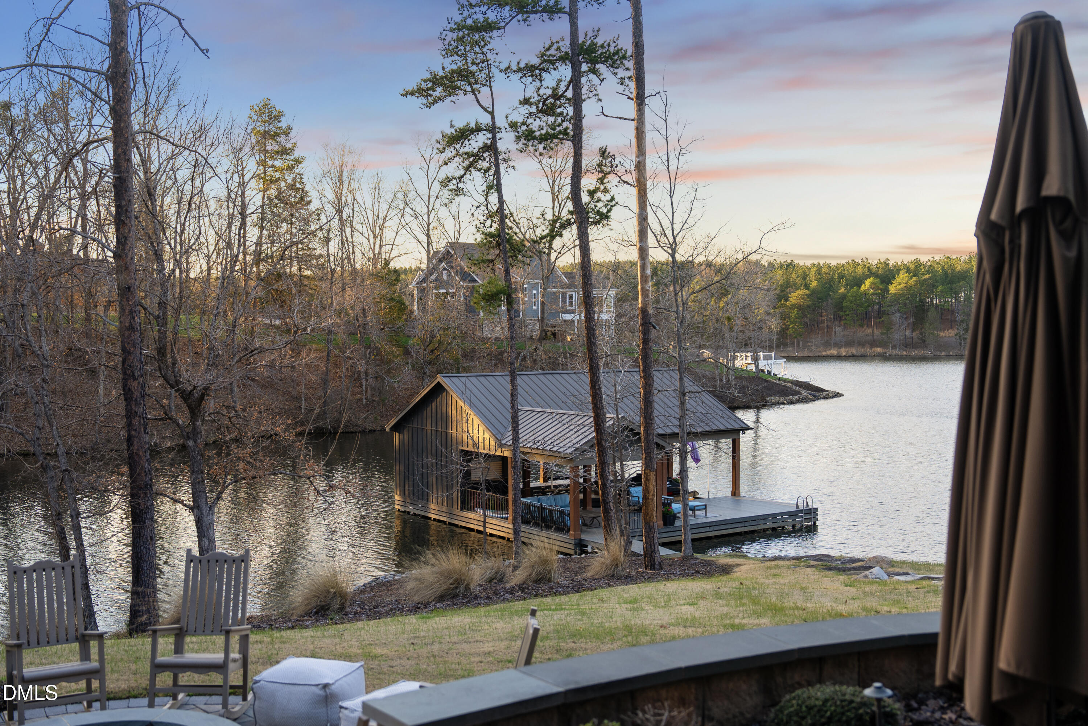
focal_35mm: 38
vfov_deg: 35.1
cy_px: 363
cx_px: 544
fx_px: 1149
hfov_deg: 50.7
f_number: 2.8
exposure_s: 1/200
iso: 80
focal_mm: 38
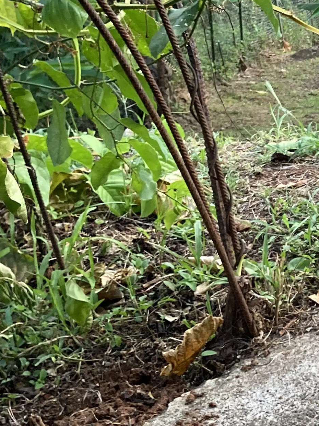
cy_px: 222
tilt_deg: -26.6
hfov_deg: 14.8
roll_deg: +8.7
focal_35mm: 91
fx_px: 1119
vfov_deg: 21.5
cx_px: 507
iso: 80
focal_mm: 3.99
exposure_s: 1/84
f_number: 1.8
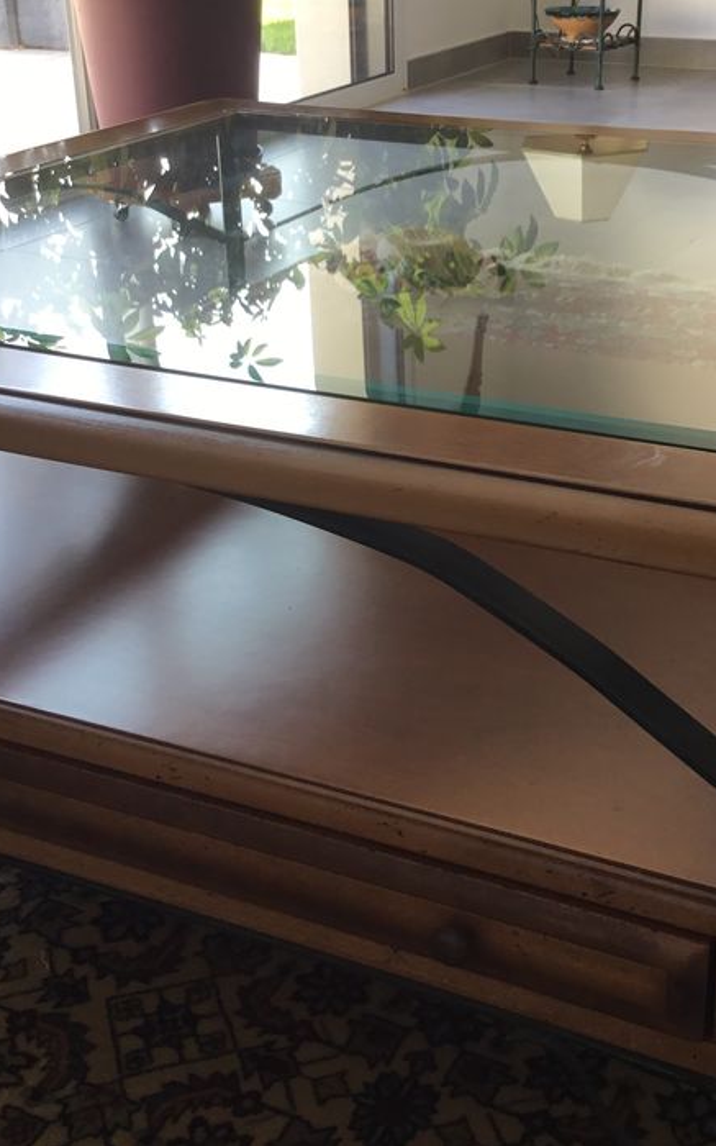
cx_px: 434
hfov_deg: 27.4
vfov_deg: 42.6
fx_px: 1467
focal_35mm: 47
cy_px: 534
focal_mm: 3.3
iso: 25
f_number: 2.4
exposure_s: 1/50
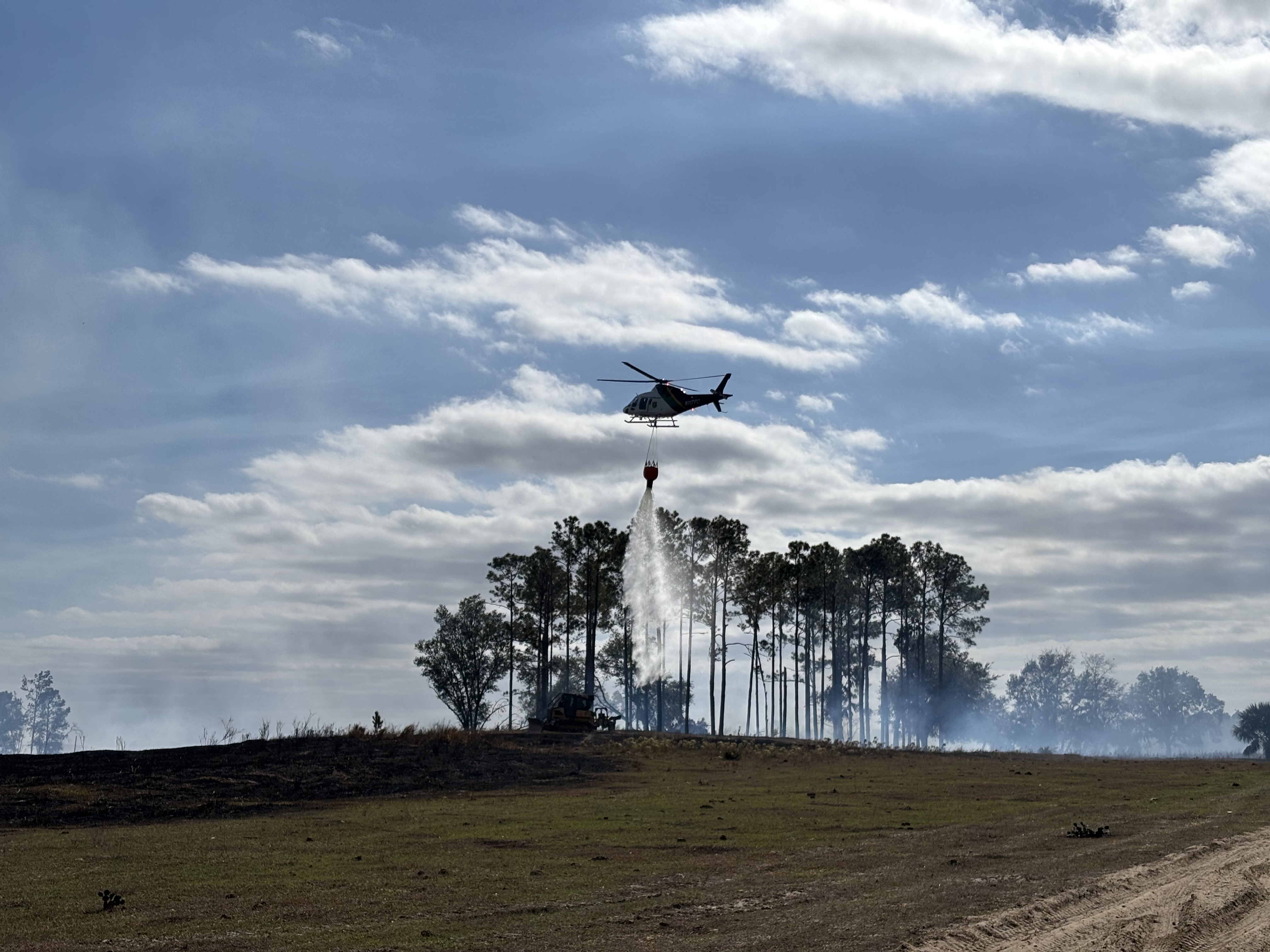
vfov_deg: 28.0
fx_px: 1908
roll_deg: +0.2
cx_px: 635
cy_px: 476
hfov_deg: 36.8
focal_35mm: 52
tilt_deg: +9.2
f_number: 1.6
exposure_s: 1/9901
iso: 25
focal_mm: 5.96
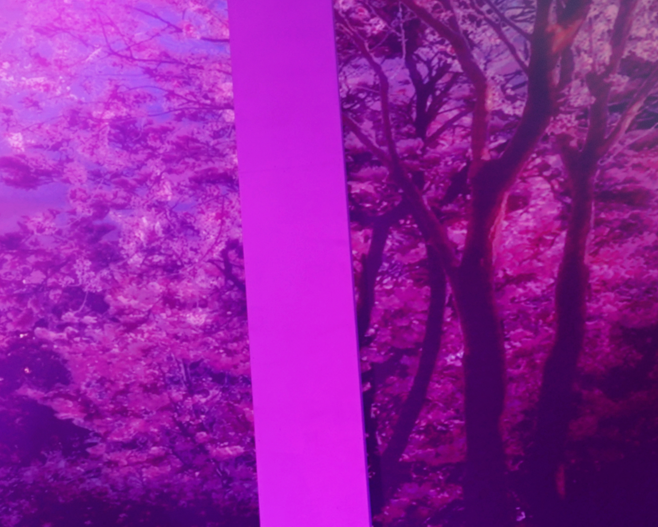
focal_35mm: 87
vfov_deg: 17.6
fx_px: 1694
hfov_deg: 20.0
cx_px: -225
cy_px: 304
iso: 400
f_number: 4
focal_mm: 31
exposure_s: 1/160
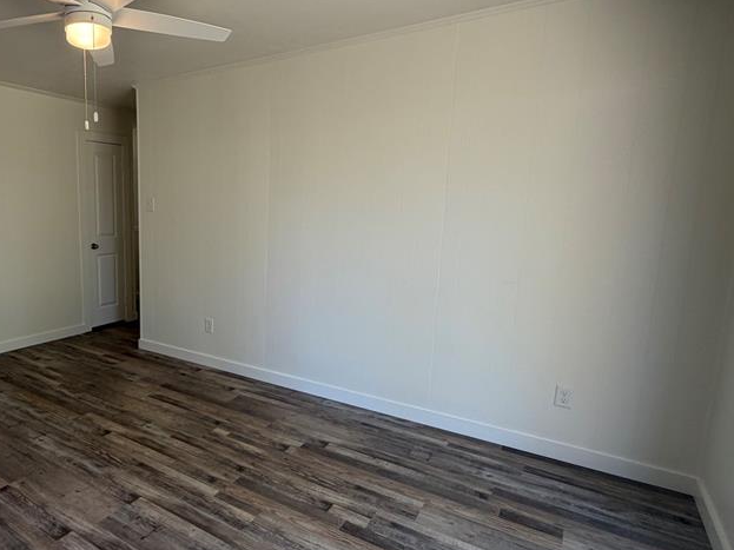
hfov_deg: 69.7
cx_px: 197
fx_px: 488
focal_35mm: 23
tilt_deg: -9.5
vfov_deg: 58.9
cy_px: 278
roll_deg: +0.1
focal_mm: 2.22
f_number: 2.2
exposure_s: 1/120
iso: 100
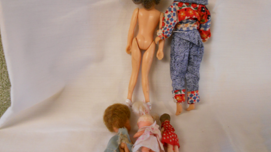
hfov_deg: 56.6
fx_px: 252
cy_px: 64
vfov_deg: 33.7
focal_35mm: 35
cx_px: 136
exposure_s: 1/30
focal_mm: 5.8
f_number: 3.5
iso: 320
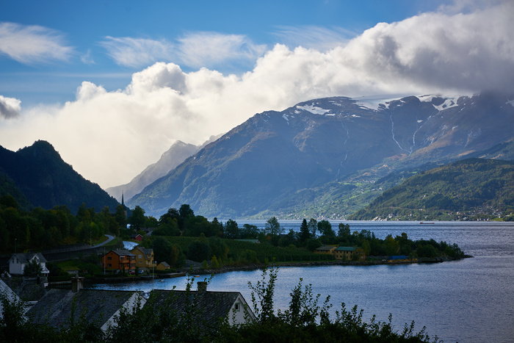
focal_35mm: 85
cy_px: 172
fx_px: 1214
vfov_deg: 16.1
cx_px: 257
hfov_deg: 23.9
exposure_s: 1/640
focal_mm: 85
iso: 100
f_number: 8
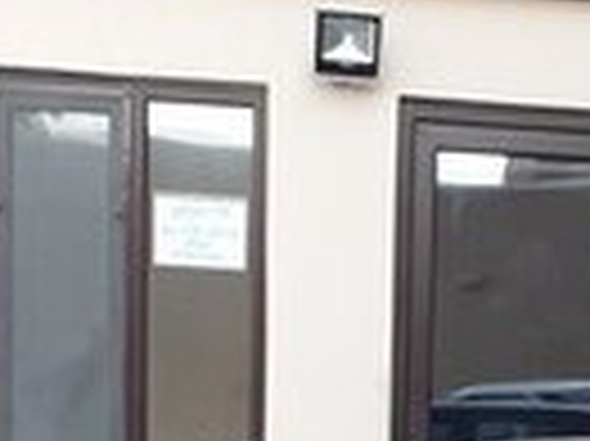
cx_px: 635
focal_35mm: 136
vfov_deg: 10.0
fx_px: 2316
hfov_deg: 14.2
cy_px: 925
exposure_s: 1/108
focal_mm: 3.6
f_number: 1.9
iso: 40
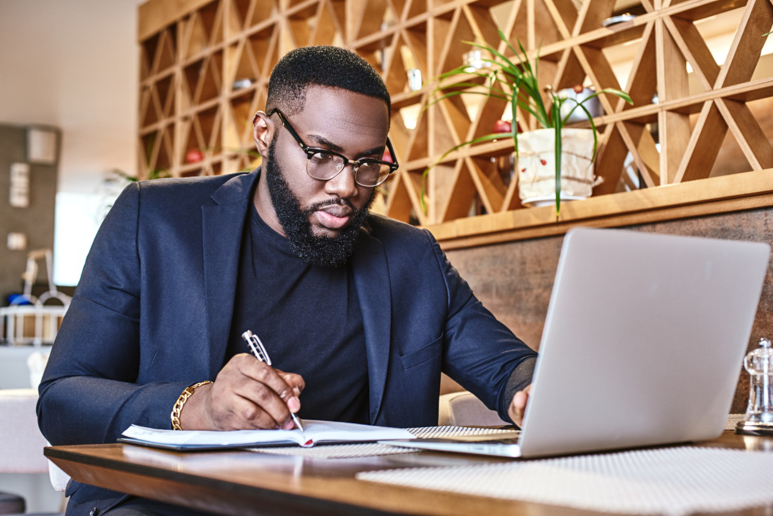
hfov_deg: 39.6
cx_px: 386
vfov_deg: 27.0
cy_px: 258
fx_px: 1074
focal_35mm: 50
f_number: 4
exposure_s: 1/50
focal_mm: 50
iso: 400
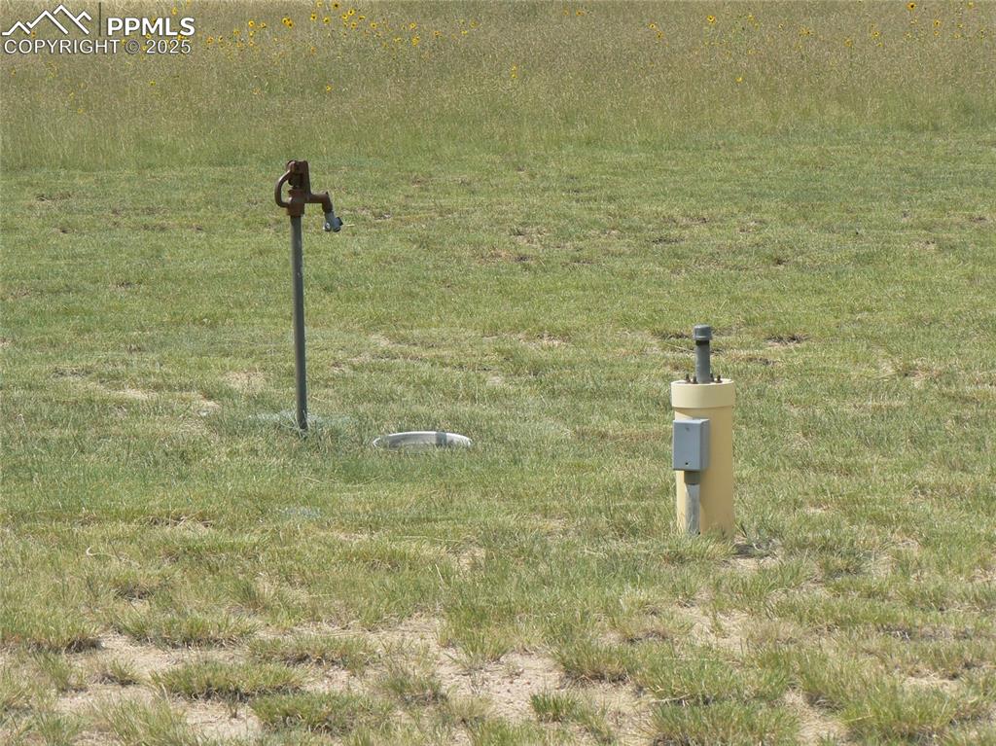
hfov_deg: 11.1
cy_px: 373
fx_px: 5119
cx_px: 498
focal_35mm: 178
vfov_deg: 8.3
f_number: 7.1
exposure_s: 1/400
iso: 80
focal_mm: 29.7
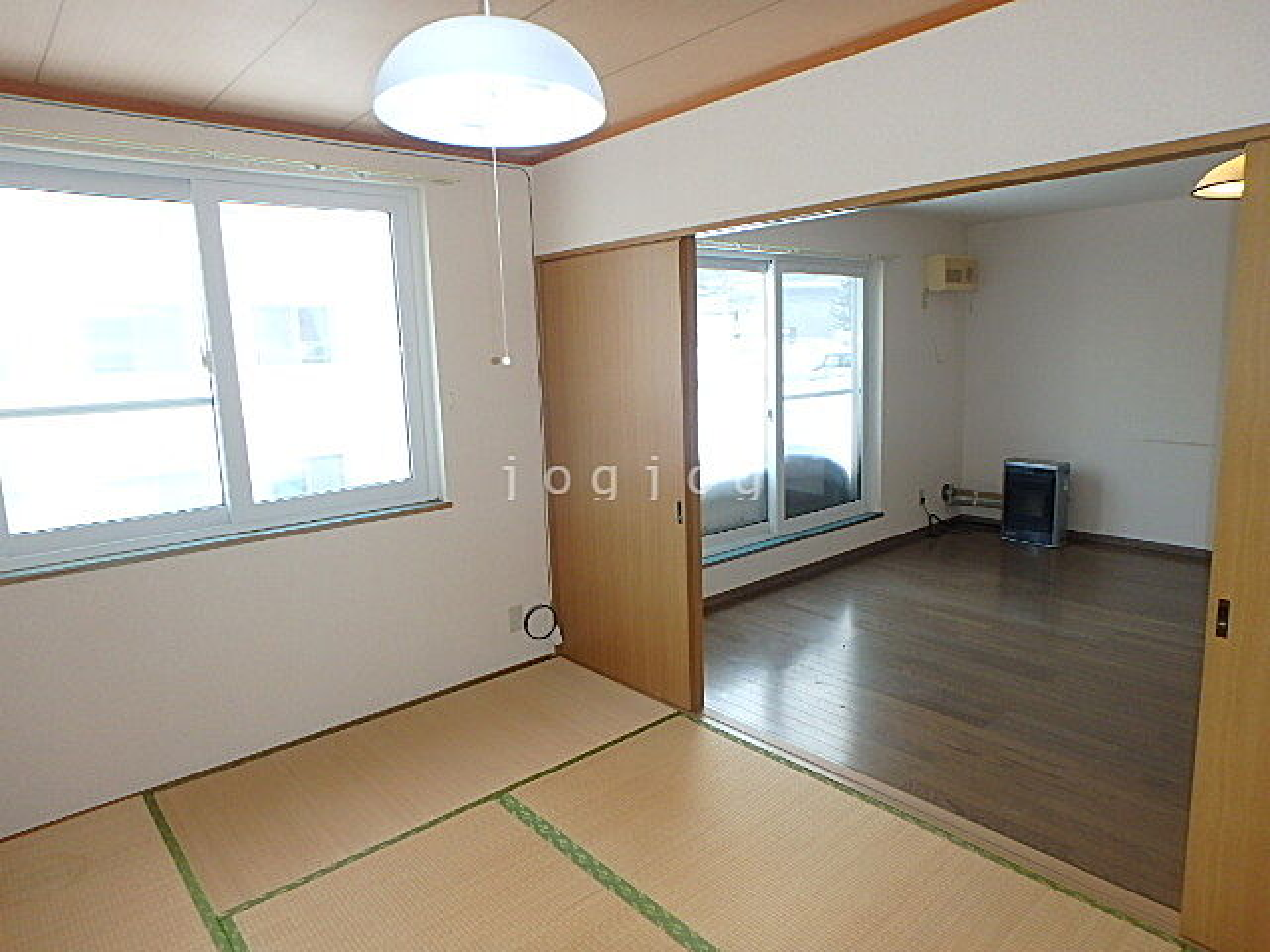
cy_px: 476
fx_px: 770
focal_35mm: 21
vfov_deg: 63.4
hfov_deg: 79.0
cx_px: 635
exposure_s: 1/50
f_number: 3.5
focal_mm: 3.7
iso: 200
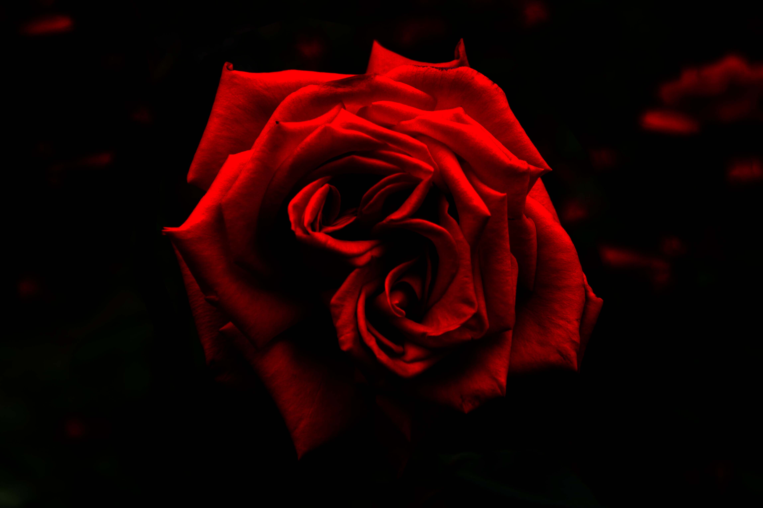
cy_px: 254
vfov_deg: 20.6
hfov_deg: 30.5
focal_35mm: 66
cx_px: 382
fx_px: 1398
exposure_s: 1/400
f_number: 5
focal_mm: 44
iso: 200
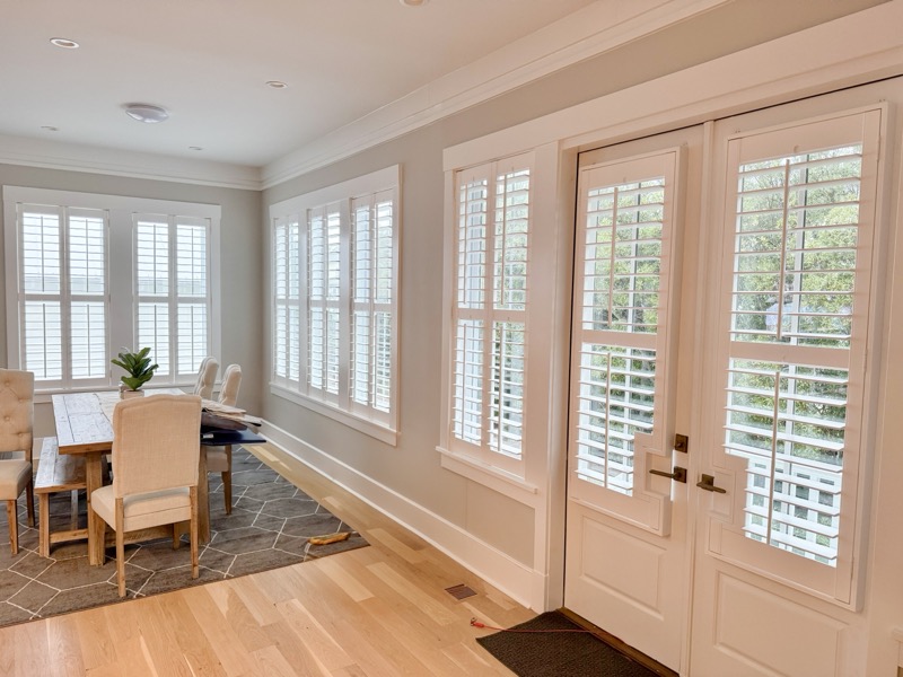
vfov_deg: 56.8
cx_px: 452
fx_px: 626
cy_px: 338
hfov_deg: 71.6
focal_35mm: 24
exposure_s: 1/60
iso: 250
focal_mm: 6.76
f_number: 1.8
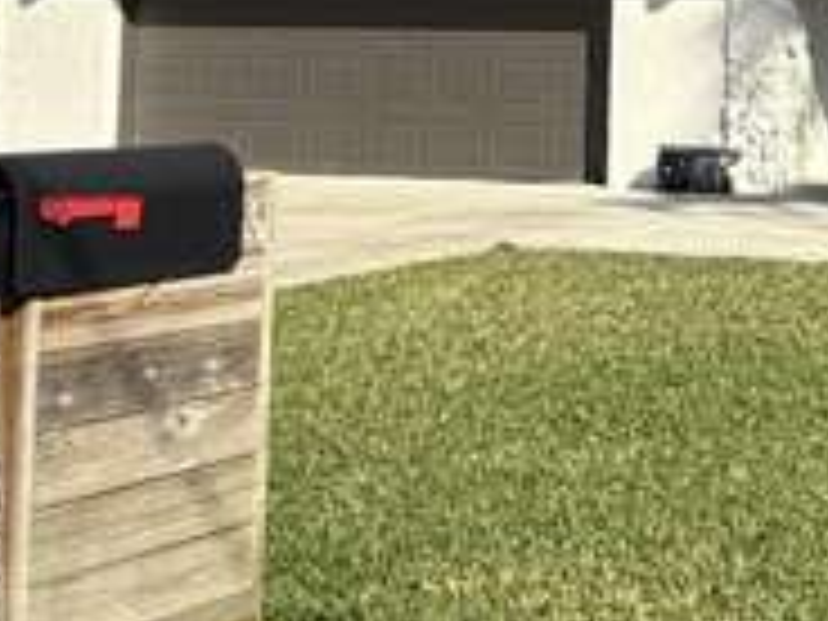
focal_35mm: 47
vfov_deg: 27.5
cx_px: 1008
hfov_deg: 32.8
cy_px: -106
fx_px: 1124
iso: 50
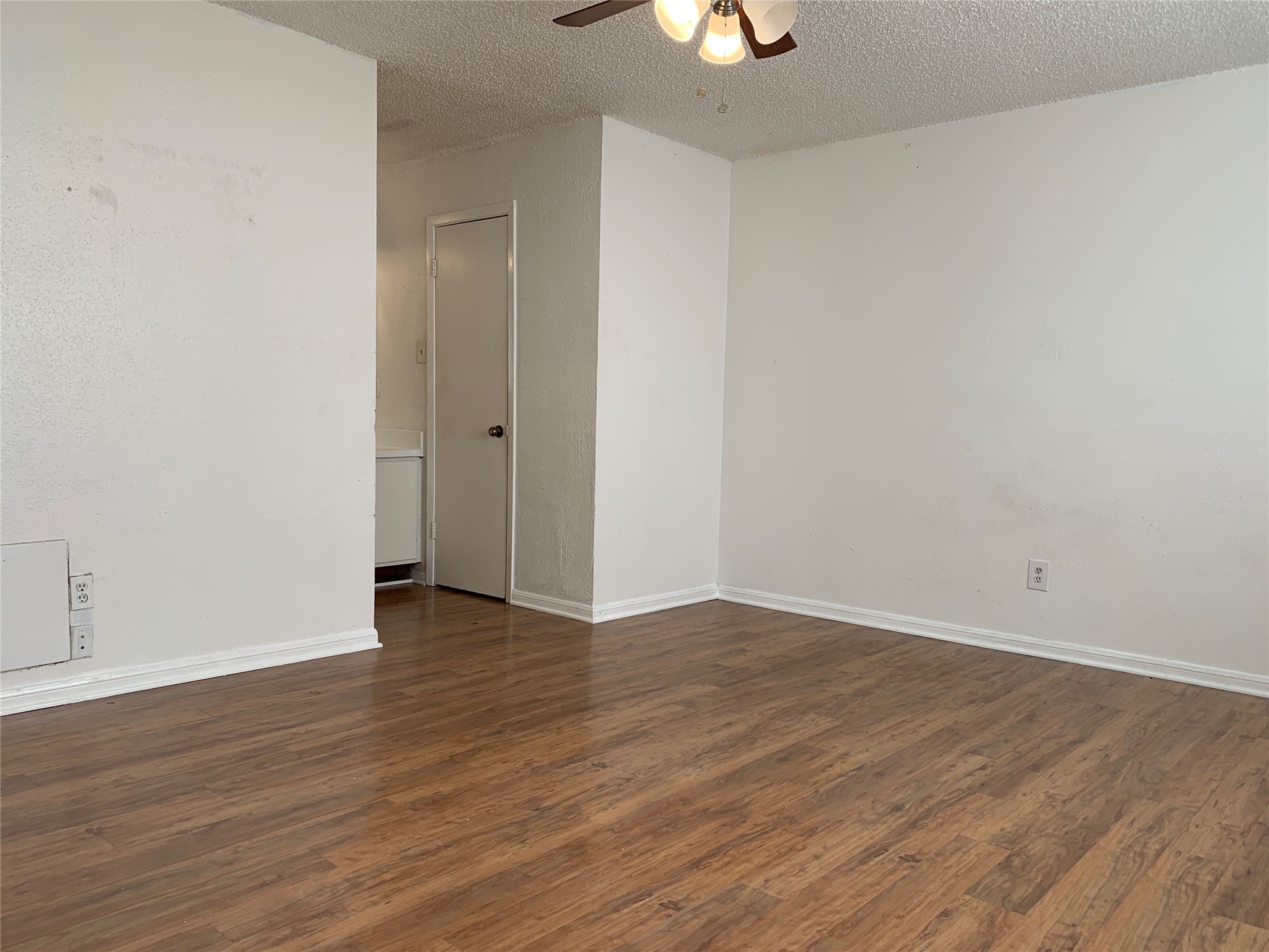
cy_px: 476
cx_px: 634
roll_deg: -1.8
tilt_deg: -3.9
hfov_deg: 67.3
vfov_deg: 53.1
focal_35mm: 26
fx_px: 953
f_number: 1.8
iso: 32
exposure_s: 1/122
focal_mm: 4.25
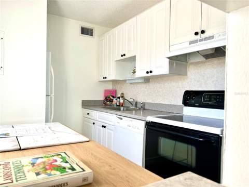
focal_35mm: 26
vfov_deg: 53.1
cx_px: 124
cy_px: 94
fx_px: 187
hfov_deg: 67.3
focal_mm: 5.7
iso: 40
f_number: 1.5
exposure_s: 1/165
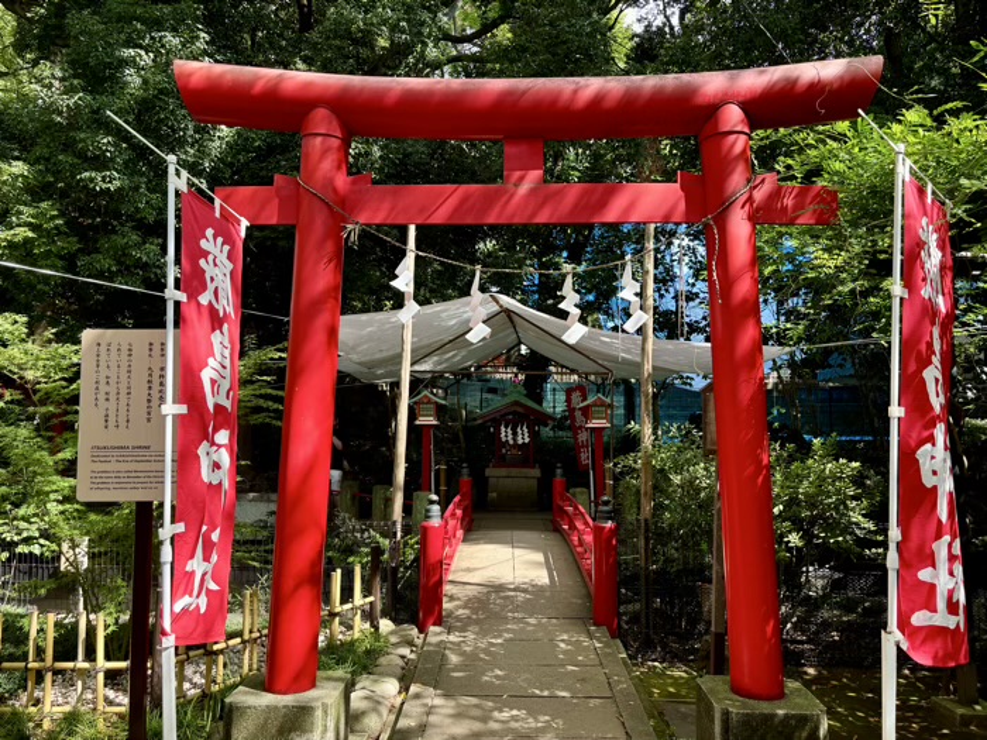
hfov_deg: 67.3
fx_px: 741
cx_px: 494
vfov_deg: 53.1
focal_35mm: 26
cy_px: 370
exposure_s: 1/207
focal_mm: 5.96
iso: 40
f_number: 1.6
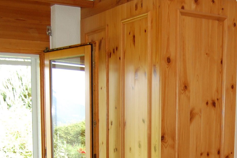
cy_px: 195
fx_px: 474
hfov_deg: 27.9
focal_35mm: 72
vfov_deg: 17.9
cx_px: 156
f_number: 3.5
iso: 400
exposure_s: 1/125
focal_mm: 18
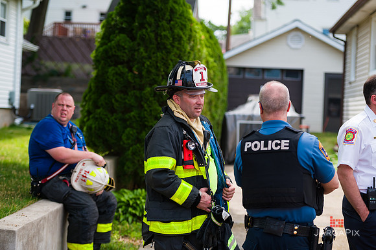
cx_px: 188
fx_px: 887
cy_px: 125
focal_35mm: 85
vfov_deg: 16.1
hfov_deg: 23.9
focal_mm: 85
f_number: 3.2
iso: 200
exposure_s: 1/1000
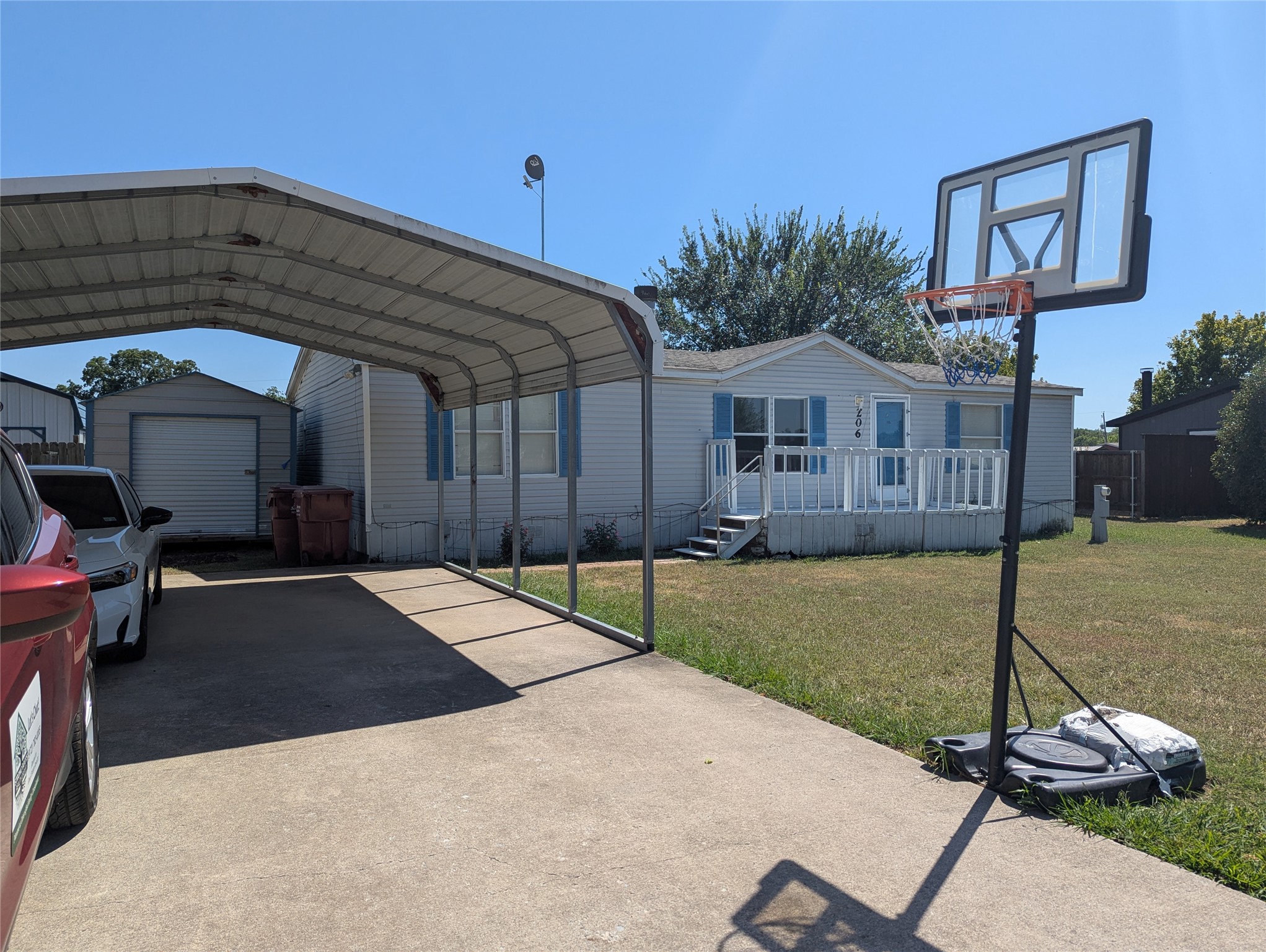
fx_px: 879
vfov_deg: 56.9
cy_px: 476
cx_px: 633
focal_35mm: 24
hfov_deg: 71.5
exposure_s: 1/2463
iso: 44
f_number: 1.85
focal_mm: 6.81
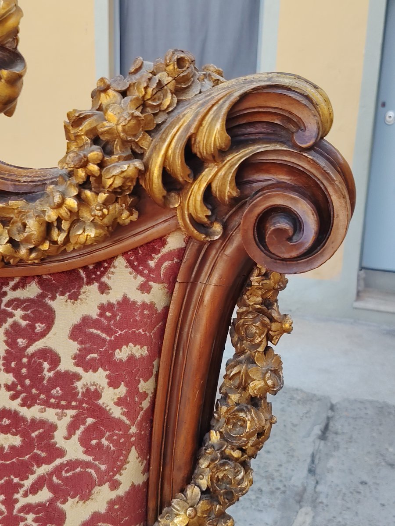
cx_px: 198
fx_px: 624
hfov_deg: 35.1
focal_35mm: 41
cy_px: 263
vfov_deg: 45.8
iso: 134
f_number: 1.75
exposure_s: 1/100
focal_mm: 5.25
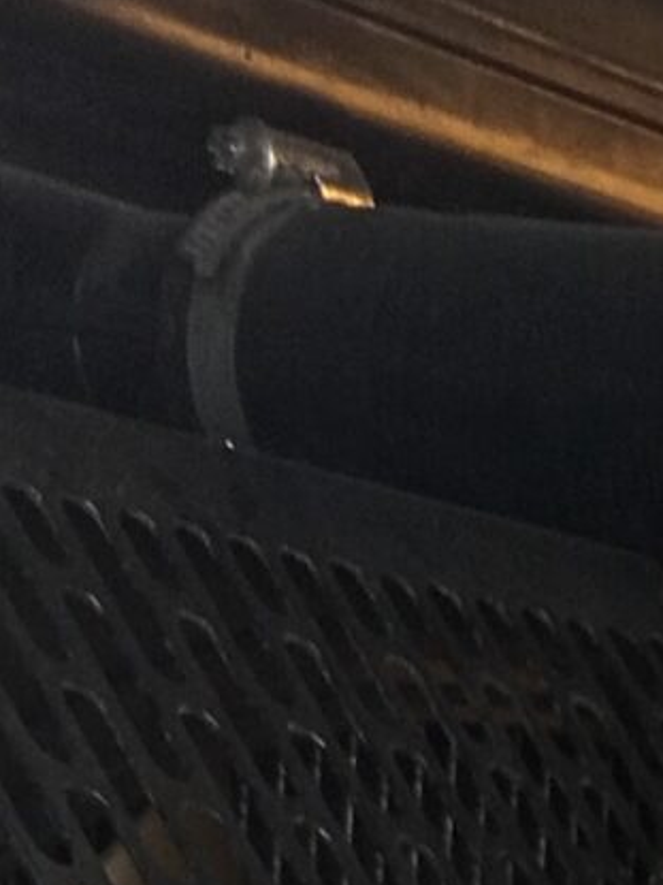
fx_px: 3781
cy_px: 2585
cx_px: 1601
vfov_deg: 10.1
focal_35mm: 148
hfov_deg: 9.0
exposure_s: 1/50
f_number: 1.7
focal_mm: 5.24
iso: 288
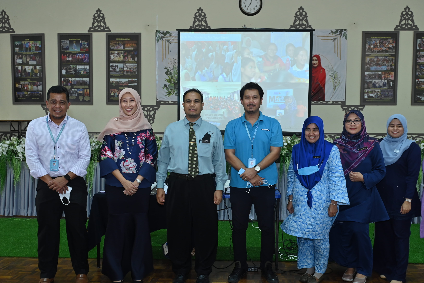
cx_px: 230
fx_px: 424
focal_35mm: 36
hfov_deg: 53.1
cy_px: 175
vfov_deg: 36.7
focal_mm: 28
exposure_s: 1/100
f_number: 3.5
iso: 800
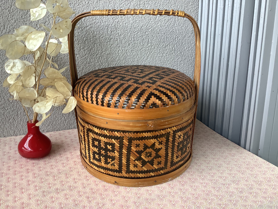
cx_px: 139
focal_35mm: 31
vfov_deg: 45.4
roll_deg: +4.8
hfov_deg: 58.4
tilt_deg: -20.2
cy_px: 104
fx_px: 249
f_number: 2.4
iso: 80
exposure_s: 1/120
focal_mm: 3.3
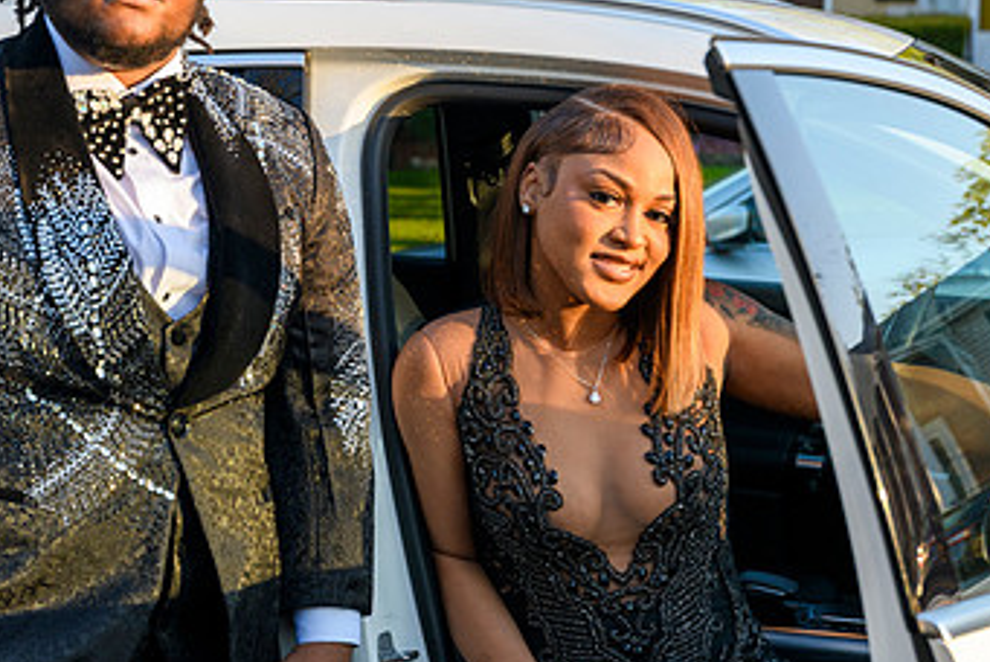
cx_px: 180
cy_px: 286
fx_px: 2807
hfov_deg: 19.8
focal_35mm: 102
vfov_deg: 13.4
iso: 280
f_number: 4.5
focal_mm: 55
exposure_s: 1/250
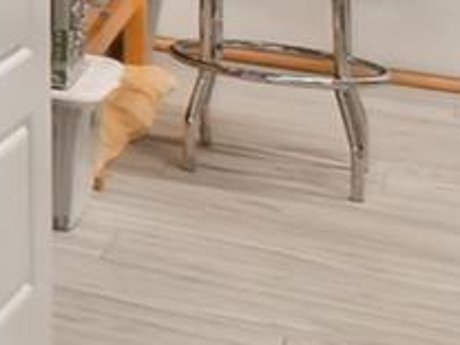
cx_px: -1121
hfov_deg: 9.8
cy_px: -290
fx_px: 1475
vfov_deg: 12.2
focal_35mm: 111
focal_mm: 10
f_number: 7.1
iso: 100
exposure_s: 1/6
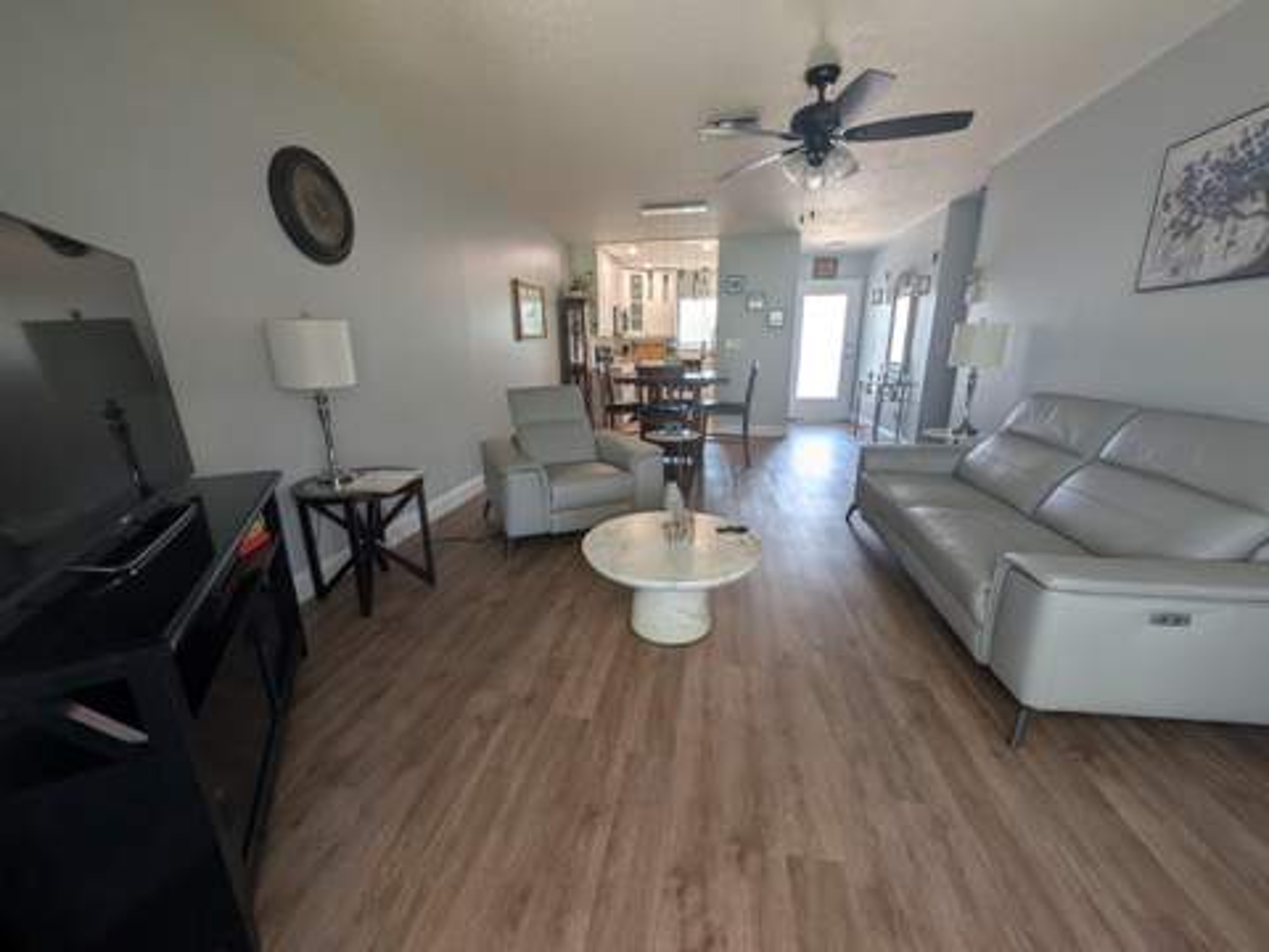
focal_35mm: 12
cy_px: 476
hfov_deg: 110.5
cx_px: 634
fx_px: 440
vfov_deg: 94.5
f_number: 1.7
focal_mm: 2.02
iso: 48
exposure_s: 1/40
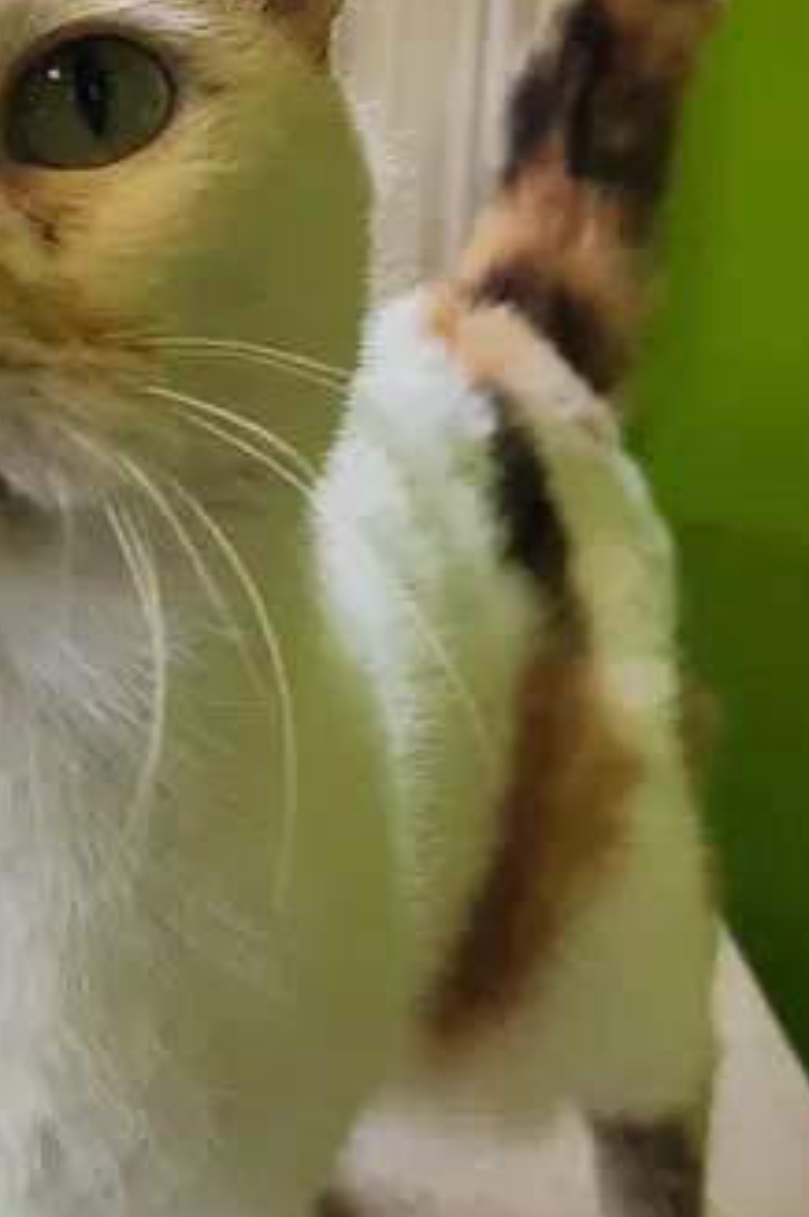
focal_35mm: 73
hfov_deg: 18.5
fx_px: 2466
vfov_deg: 27.7
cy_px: 590
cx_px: 234
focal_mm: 6.4
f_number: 1.8
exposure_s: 1/120
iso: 80
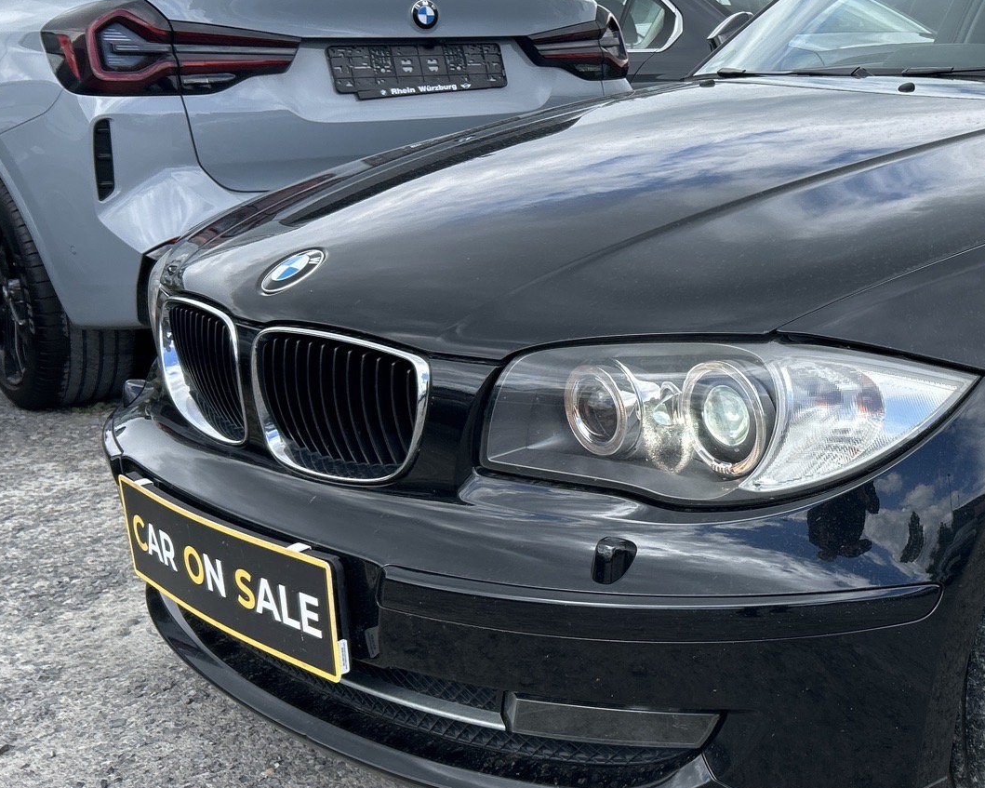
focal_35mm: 46
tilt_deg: -15.3
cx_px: 887
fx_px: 1341
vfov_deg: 32.7
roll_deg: -0.3
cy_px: 400
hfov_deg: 37.7
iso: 50
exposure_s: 1/1531
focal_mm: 5.7
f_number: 1.5
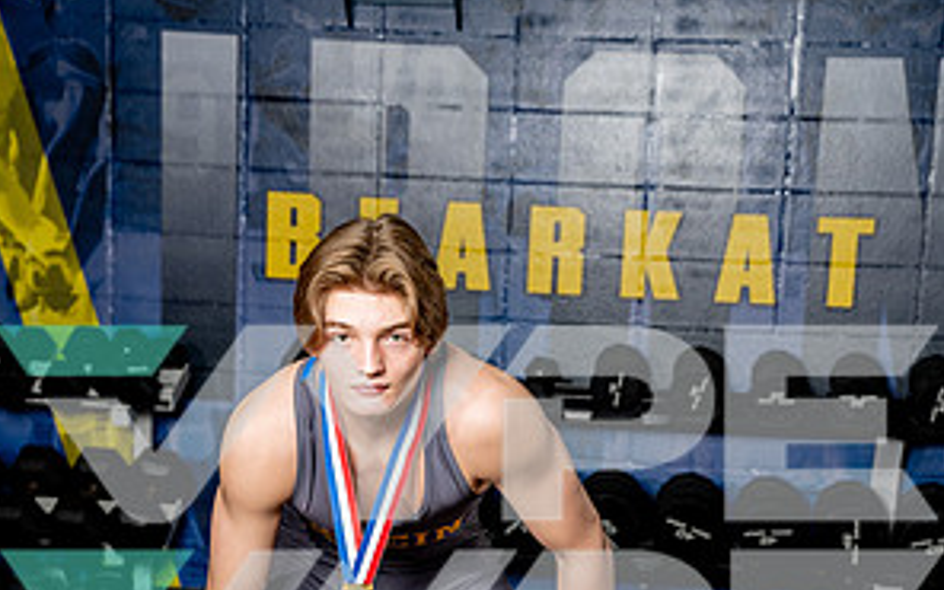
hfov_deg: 22.3
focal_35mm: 93
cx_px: 472
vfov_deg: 13.8
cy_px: 651
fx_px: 2393
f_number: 5.6
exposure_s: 1/250
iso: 160
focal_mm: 60
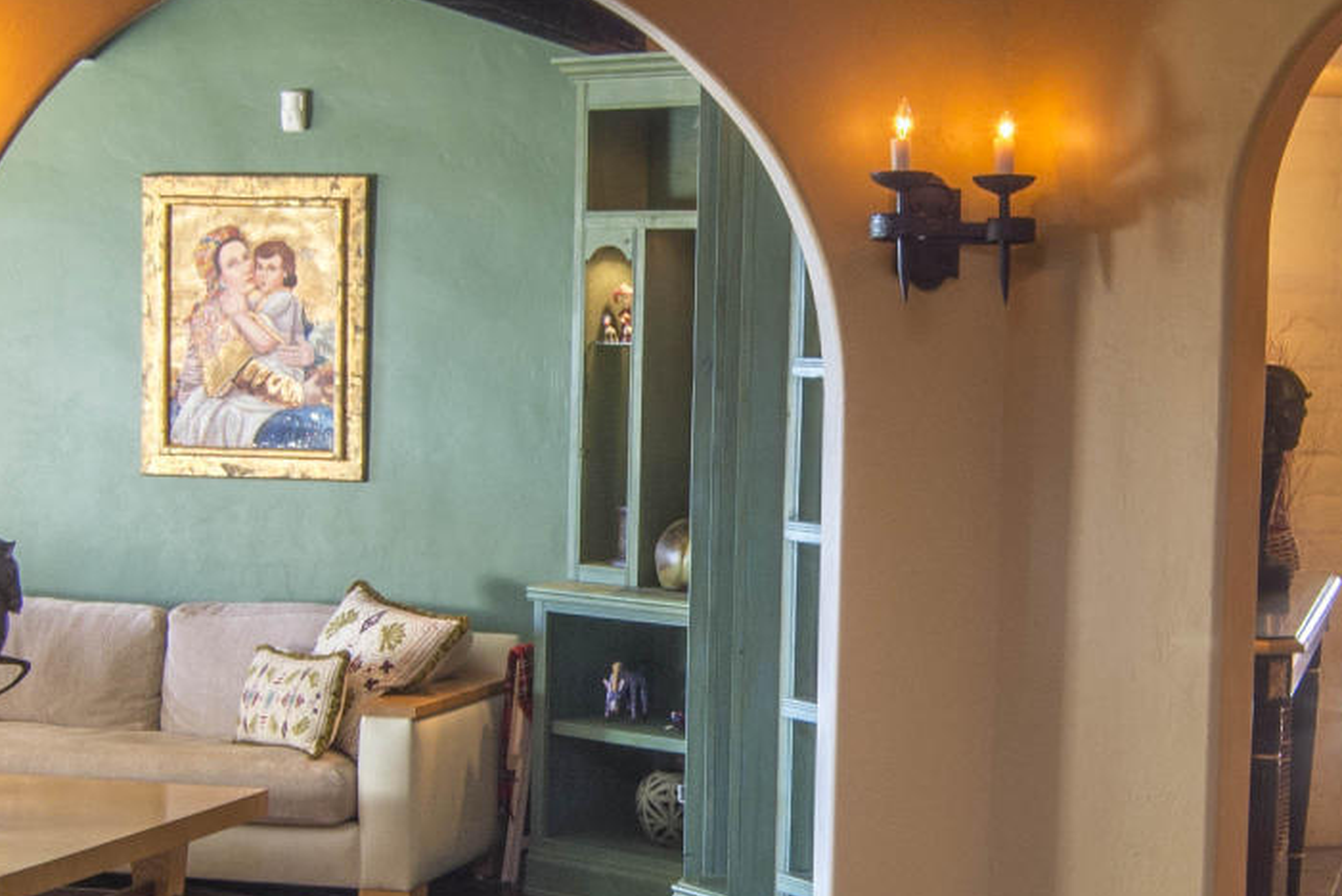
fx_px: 2871
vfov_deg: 17.7
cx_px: 858
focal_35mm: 77
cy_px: 525
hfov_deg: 26.2
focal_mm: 12
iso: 100
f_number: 8
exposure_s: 1.6
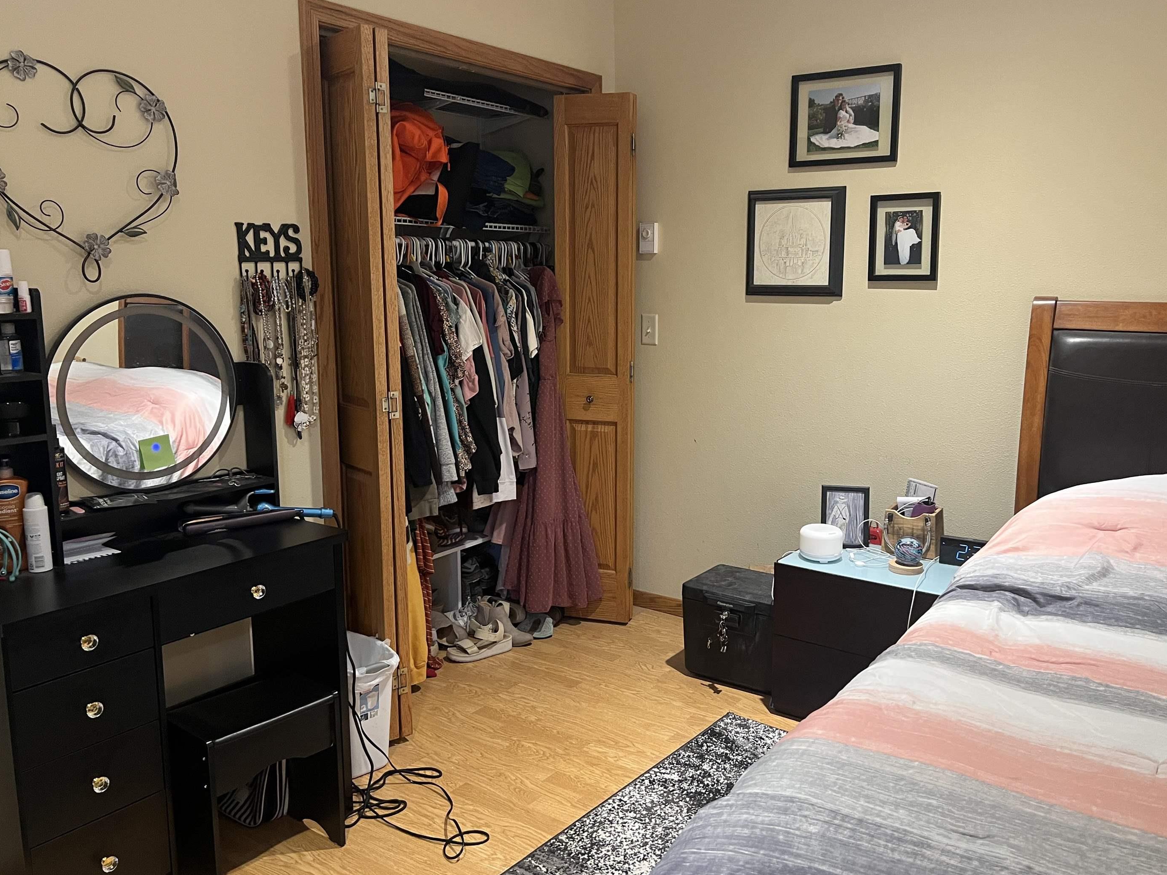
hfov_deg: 61.5
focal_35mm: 29
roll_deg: +1.1
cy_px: 417
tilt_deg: -7.7
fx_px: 978
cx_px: 636
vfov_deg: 48.2
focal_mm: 5.7
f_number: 1.5
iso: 200
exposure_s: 1/60
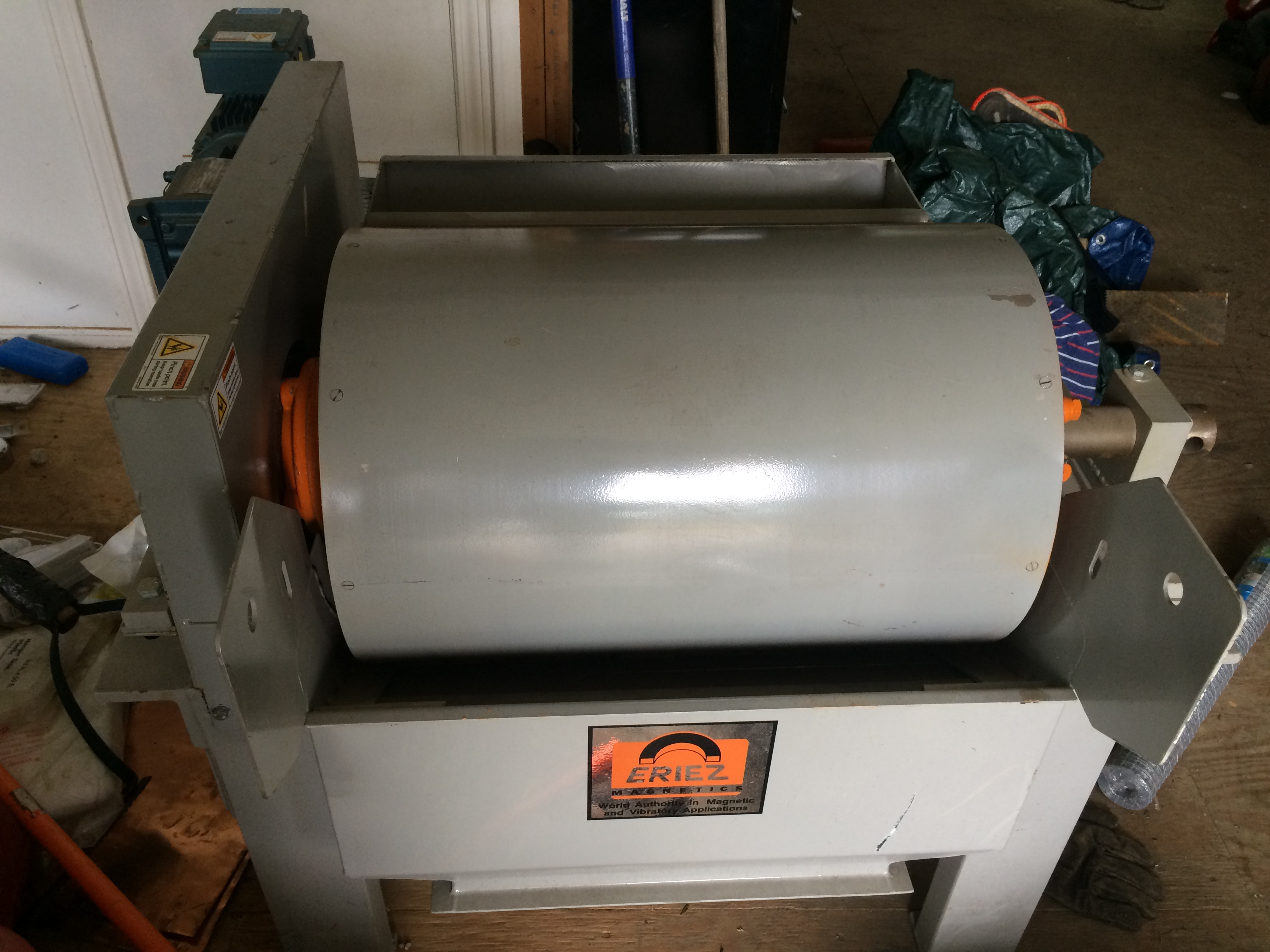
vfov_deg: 48.2
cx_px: 635
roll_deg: -2.4
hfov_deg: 61.7
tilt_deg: -39.9
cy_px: 476
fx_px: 1064
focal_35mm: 29
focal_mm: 4.15
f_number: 2.2
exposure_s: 1/30
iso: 100
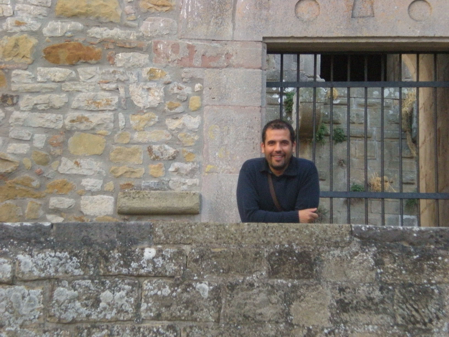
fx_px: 1362
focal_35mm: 105
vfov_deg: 14.1
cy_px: 168
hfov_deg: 18.7
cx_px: 224
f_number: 5.7
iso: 492
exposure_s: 1/125
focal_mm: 17.3
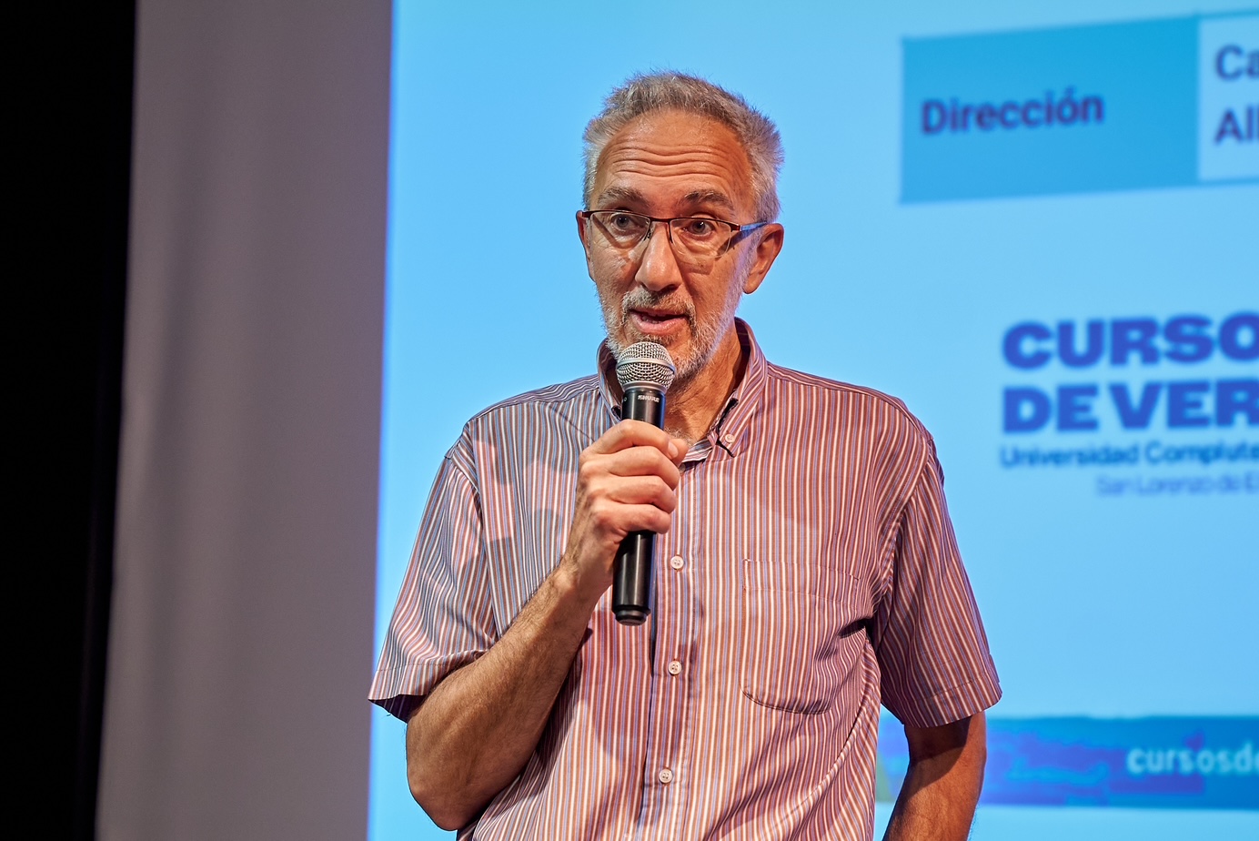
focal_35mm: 105
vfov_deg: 13.1
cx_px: 630
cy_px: 420
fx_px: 3673
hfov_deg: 19.4
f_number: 2.8
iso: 1000
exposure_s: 1/125
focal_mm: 70
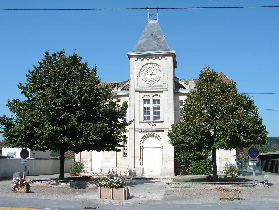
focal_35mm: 36
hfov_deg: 51.4
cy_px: 105
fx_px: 290
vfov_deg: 39.7
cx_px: 140
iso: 50
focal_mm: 6
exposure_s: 1/400
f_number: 4.8
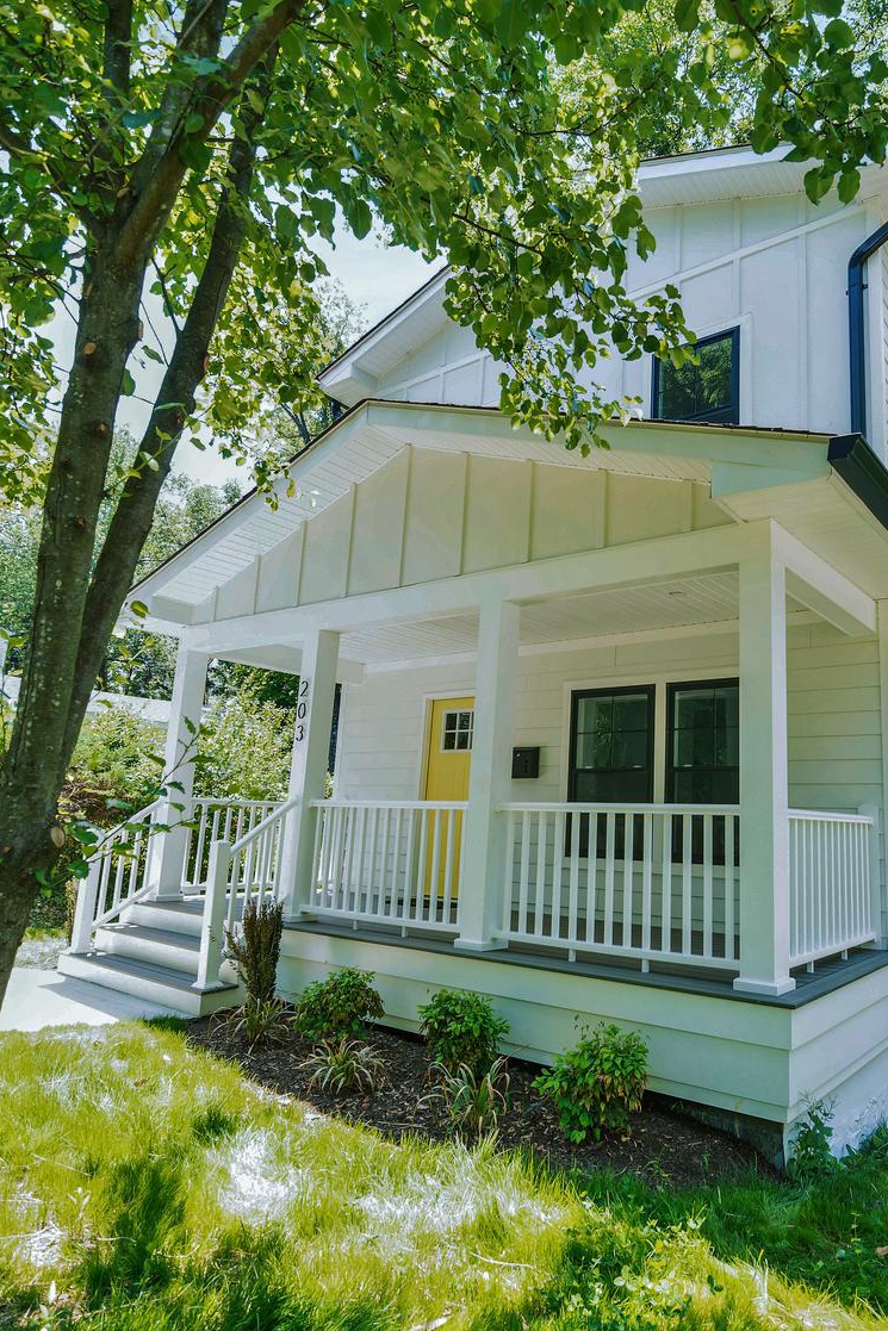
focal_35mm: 22
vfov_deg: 78.6
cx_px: 598
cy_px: 677
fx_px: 814
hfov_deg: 55.9
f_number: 8
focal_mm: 16
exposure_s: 1/125
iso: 500
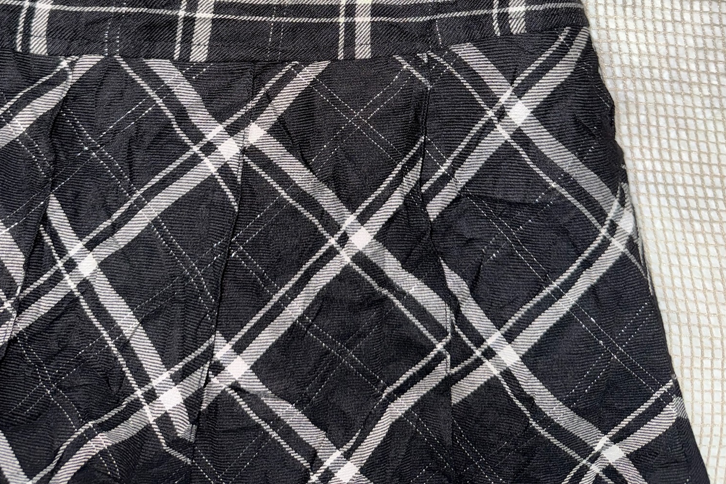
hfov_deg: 55.8
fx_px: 685
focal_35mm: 34
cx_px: 360
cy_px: 15
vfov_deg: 35.6
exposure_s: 1/23
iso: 100
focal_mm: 6.76
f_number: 1.78
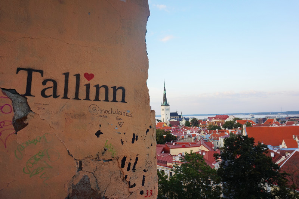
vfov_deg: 53.1
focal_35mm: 24
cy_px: 100
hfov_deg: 73.8
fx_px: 199
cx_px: 150
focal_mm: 16
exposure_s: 1/60
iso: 100
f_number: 6.3
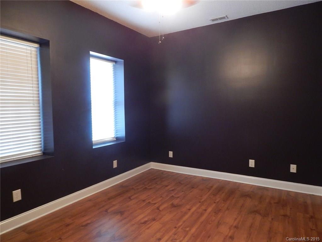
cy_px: 121
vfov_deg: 58.9
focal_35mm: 23
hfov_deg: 73.9
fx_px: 214
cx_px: 161
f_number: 3
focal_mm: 4
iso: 400
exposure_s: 1/15
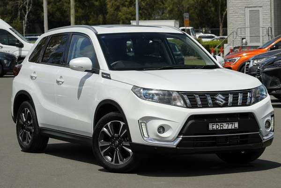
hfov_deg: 19.5
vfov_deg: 13.0
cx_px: 140
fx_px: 820
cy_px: 94
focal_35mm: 105
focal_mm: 105
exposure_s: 1/3200
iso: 1000
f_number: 7.1
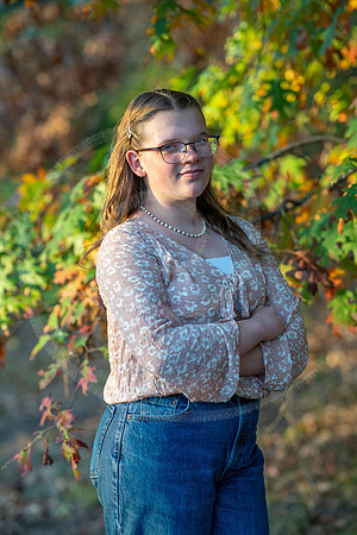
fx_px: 1264
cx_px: 178
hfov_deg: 16.1
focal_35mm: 85
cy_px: 268
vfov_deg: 23.9
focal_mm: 85
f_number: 2
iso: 160
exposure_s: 1/320
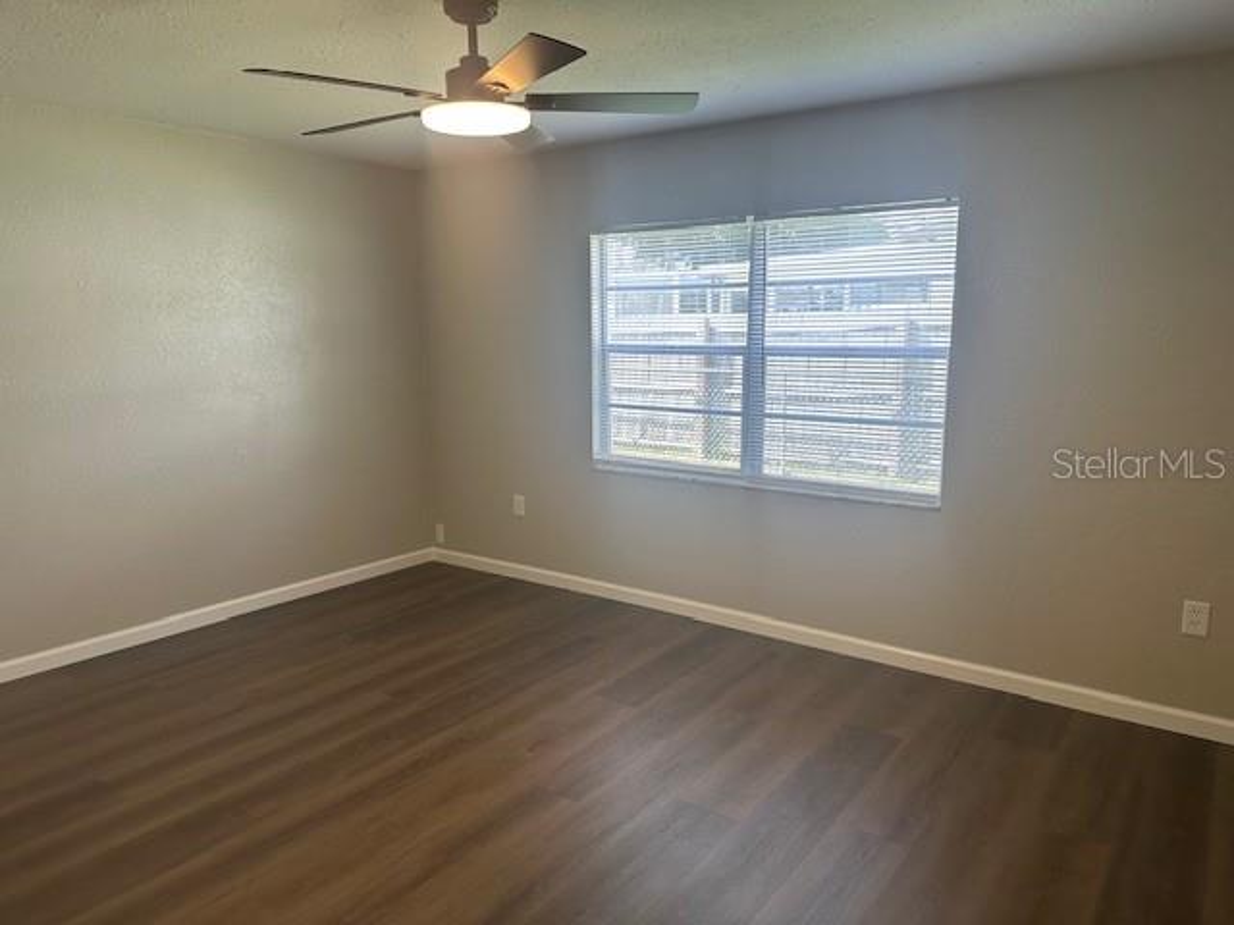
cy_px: 462
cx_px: 617
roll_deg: -0.6
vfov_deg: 56.8
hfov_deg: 71.6
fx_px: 856
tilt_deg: -7.2
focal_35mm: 24
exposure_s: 1/121
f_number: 1.78
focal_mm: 6.86
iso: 80
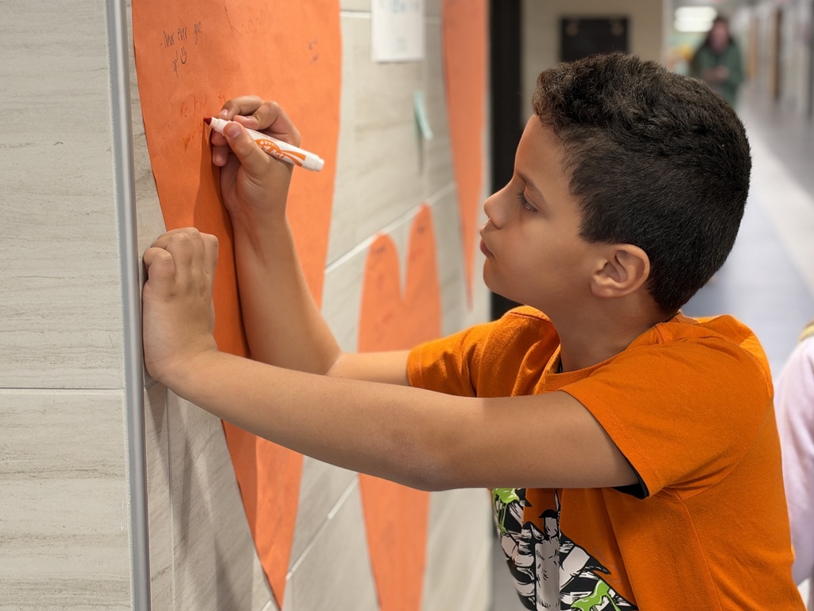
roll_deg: +0.3
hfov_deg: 39.7
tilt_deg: -9.9
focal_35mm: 48
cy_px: 306
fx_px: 1129
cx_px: 407
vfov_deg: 30.3
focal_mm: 6.93
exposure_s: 1/60
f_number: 1.8
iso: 200
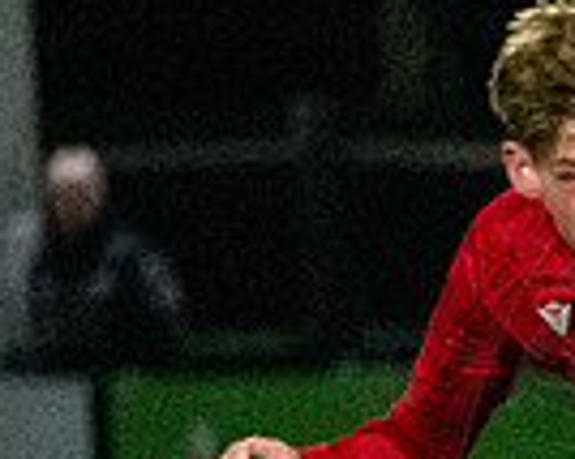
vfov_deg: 1.1
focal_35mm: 1365
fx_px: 23212
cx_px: 1610
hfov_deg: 1.4
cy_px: 853
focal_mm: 195
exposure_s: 1/1000
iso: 8000
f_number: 2.8
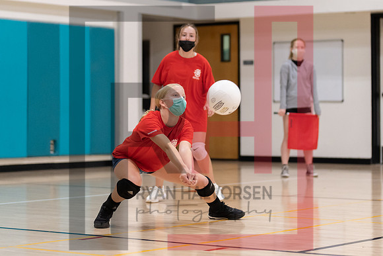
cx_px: 205
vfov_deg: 11.9
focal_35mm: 115
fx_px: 1225
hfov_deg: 17.8
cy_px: 63
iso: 800
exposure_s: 1/1600
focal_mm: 50
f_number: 1.2
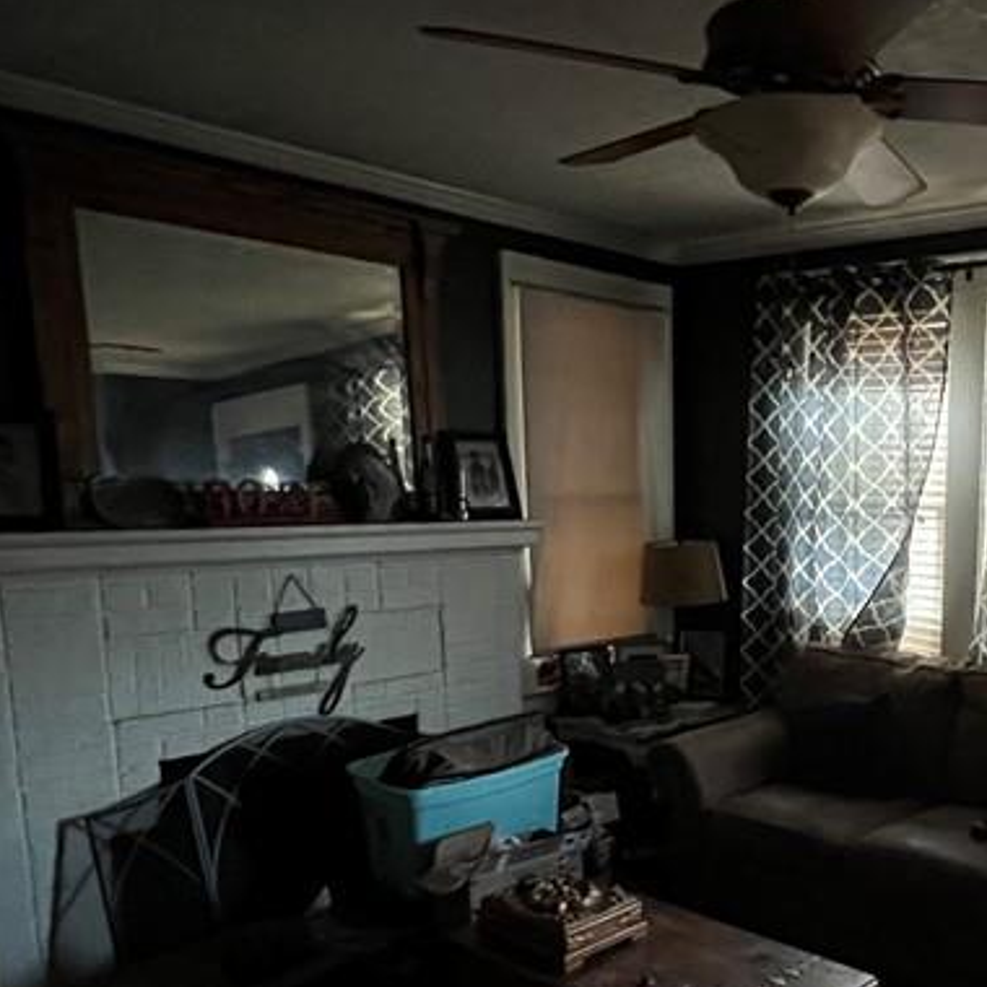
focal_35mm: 31
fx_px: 1000
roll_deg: -1.5
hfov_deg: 47.8
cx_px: 865
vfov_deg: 51.6
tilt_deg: -8.4
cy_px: 652
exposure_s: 1/30
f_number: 1.8
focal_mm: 1.57
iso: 1250
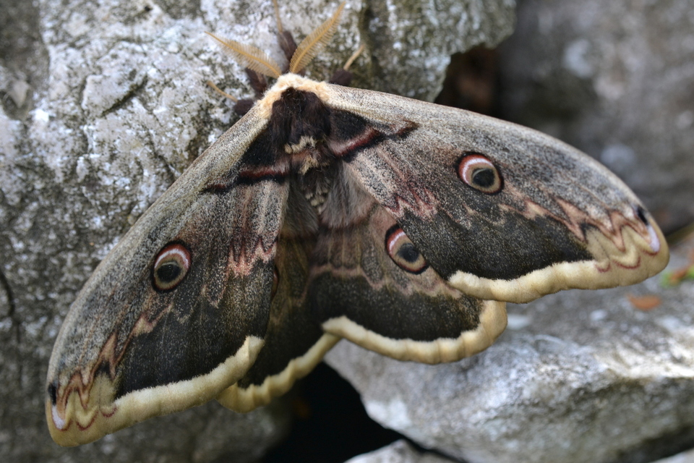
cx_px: 347
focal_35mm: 66
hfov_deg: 30.5
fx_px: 1272
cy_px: 232
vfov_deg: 20.6
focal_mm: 44
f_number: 5.6
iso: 320
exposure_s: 1/125
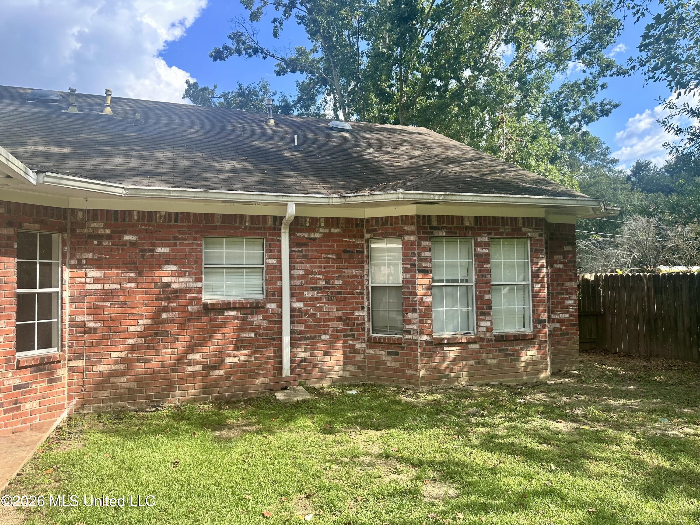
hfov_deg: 71.6
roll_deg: +0.6
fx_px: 485
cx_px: 350
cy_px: 262
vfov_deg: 56.8
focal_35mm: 24
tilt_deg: +2.7
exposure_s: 1/1412
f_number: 1.78
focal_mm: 6.86
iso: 80
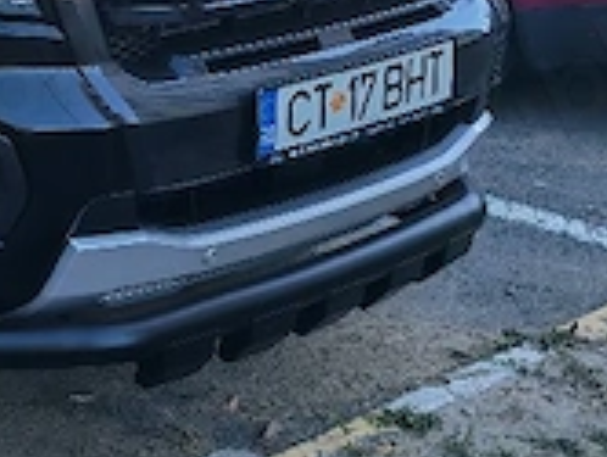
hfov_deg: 20.0
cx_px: -333
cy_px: 51
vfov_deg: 17.6
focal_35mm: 83
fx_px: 1458
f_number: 1.6
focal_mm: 5.4
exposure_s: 1/1000
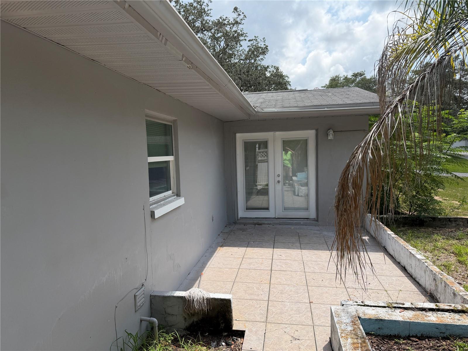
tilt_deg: -5.6
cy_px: 176
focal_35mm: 24
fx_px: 324
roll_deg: +1.9
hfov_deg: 71.6
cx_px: 234
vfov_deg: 56.8
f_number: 1.78
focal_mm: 6.76
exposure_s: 1/4167
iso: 100
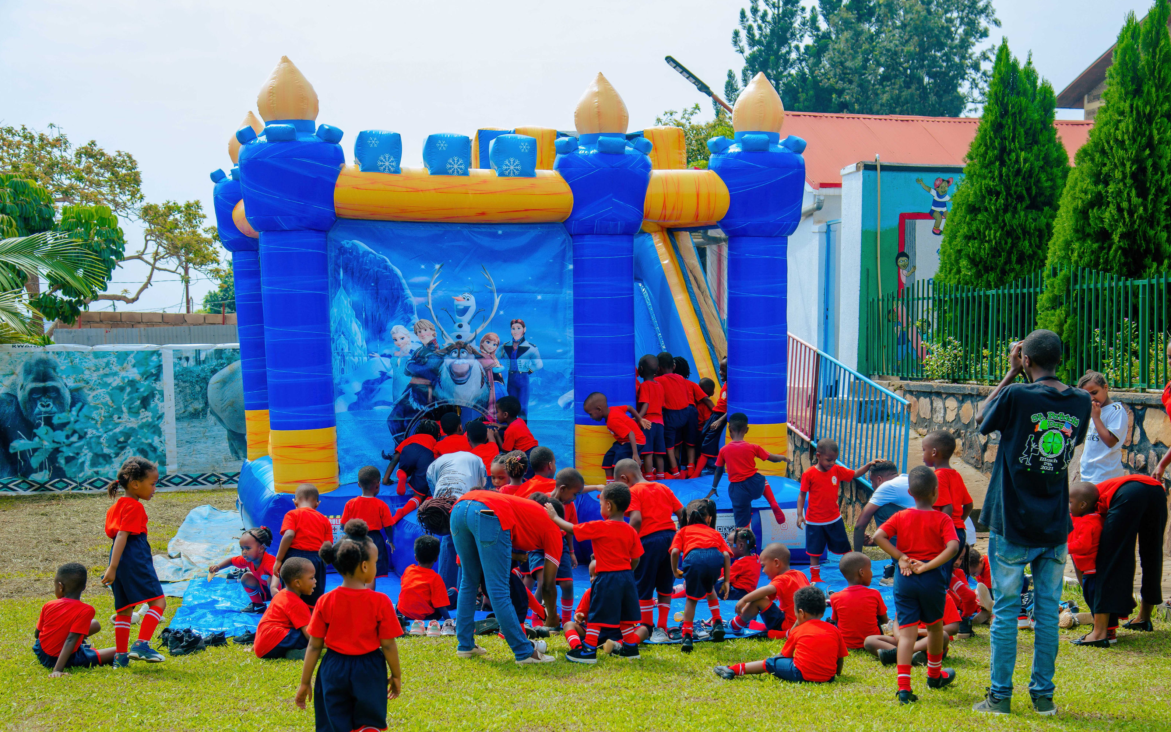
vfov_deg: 21.6
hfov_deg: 34.0
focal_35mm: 60
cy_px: 435
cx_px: 634
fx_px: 1915
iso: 160
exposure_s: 1/250
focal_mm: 52
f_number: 5.6
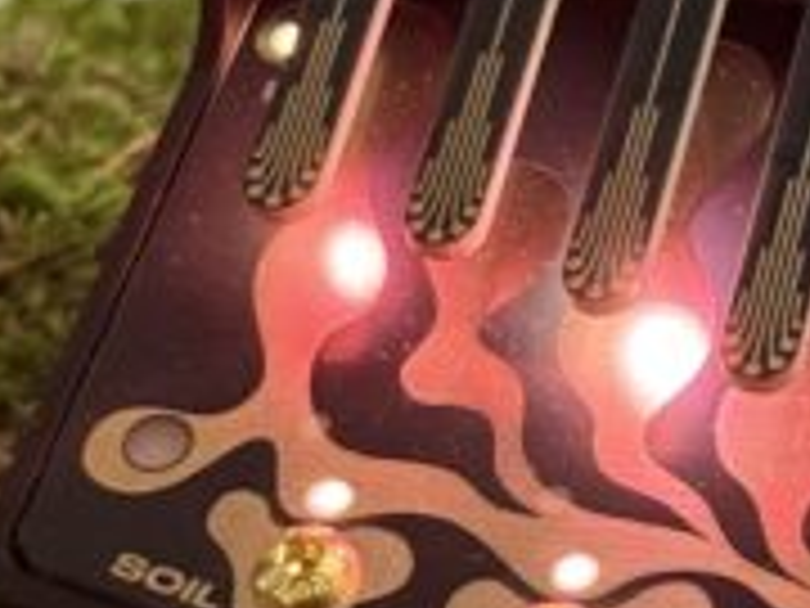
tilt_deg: -37.2
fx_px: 4797
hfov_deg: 9.4
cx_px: 1246
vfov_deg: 7.2
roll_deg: +3.1
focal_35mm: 205
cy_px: 405
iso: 400
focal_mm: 6.76
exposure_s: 1/33
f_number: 1.78
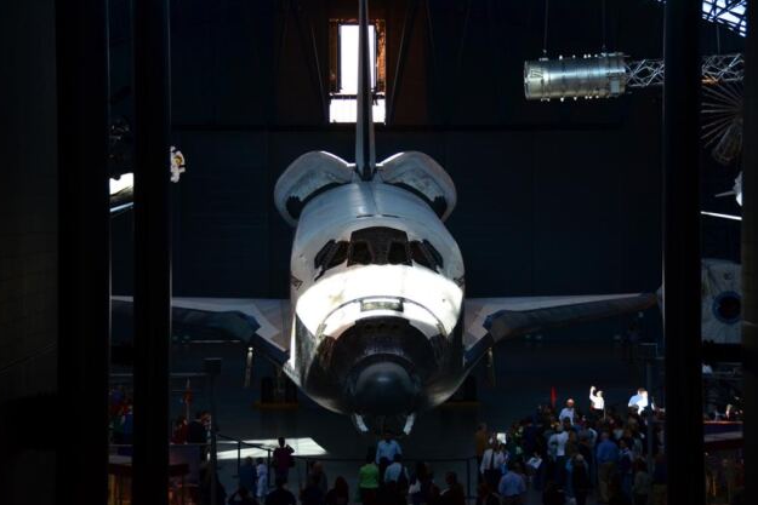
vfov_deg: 14.4
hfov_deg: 21.5
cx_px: 376
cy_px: 255
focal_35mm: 95
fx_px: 2001
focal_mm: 62
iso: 400
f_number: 4.8
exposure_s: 1/200
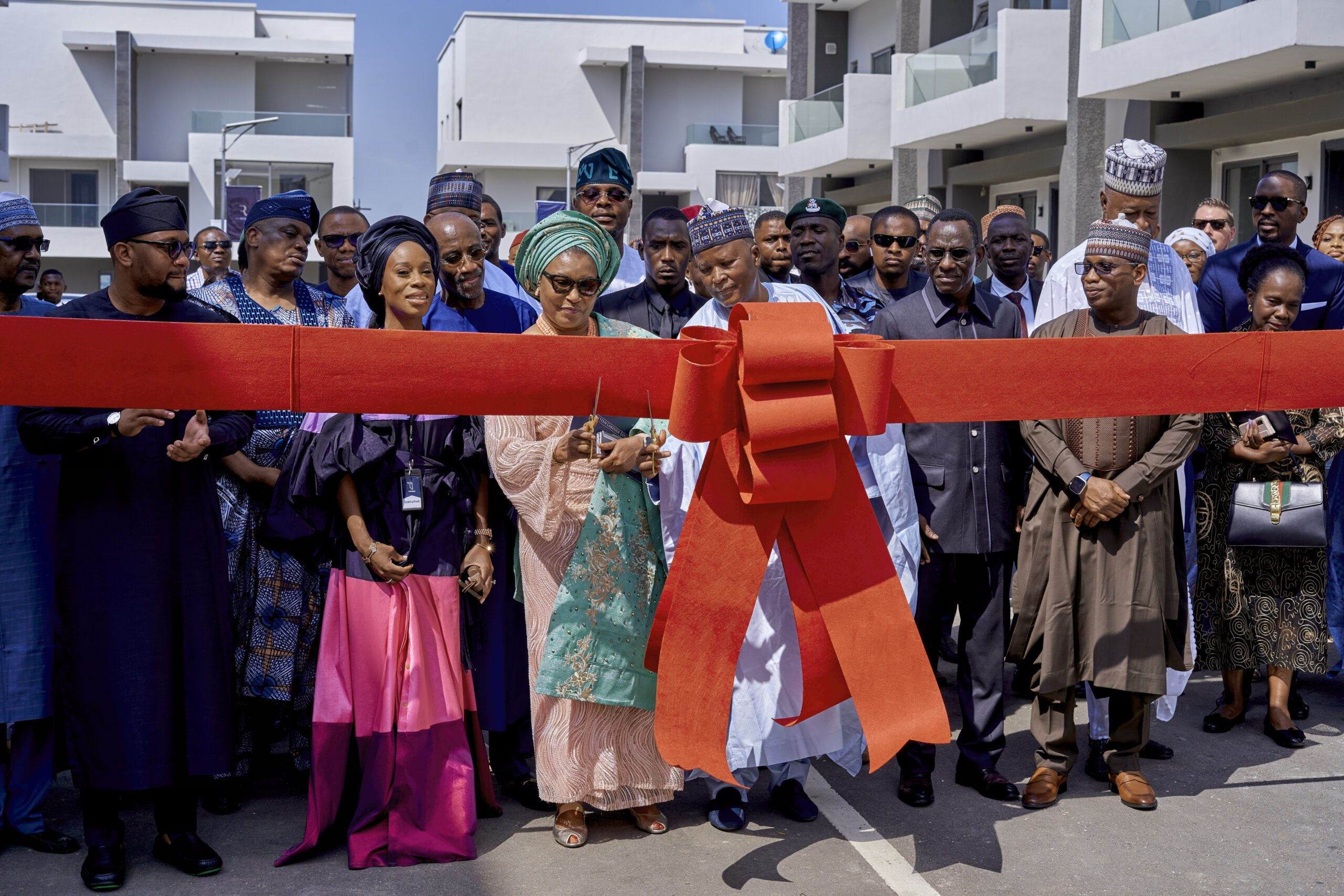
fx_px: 1867
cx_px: 672
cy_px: 448
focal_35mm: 50
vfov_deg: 27.0
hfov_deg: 39.6
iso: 250
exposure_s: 1/640
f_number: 7.1
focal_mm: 50
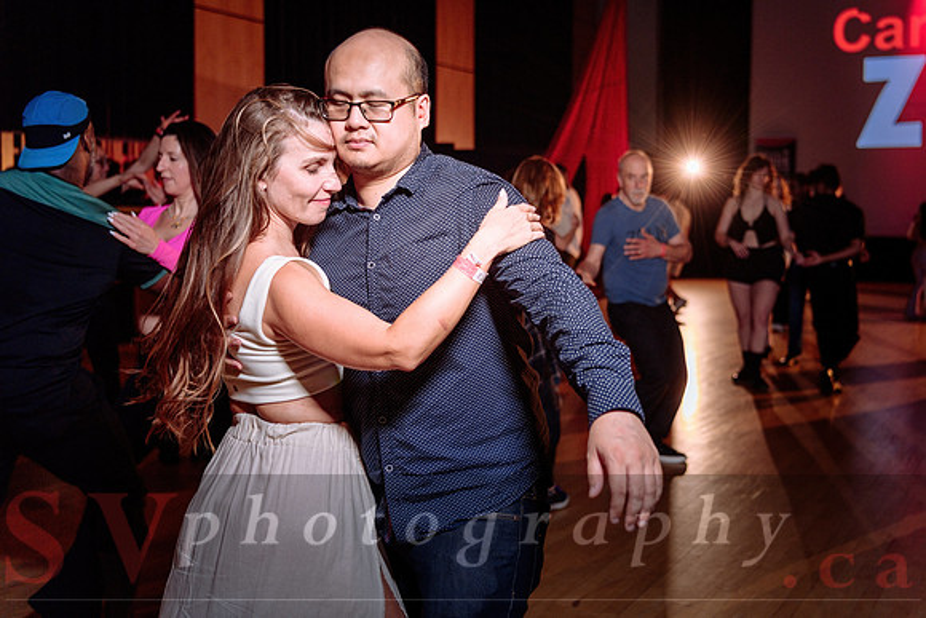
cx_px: 516
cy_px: 274
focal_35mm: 42
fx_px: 1090
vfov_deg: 31.6
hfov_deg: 46.0
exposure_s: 1/60
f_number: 2.8
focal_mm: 38
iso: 800
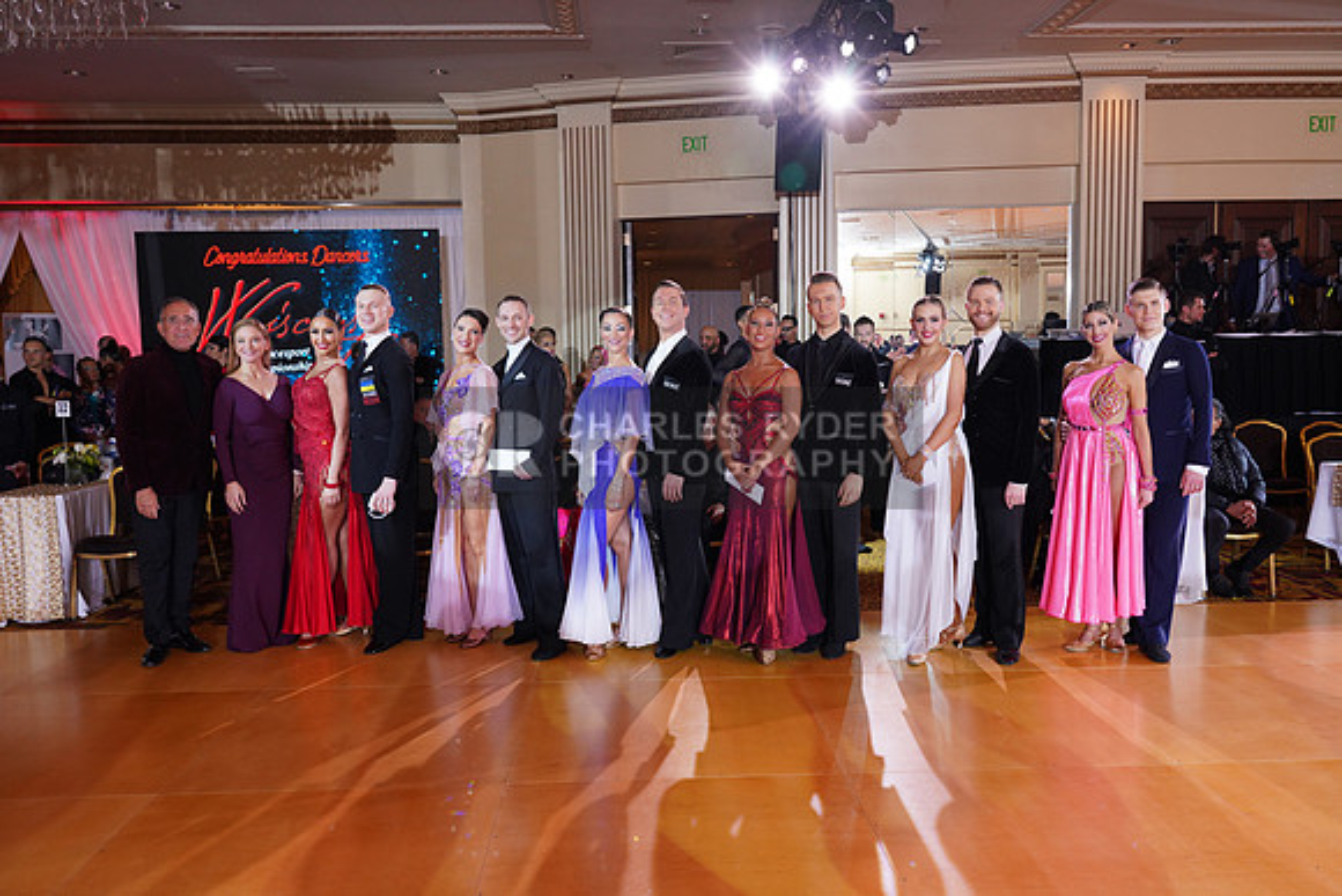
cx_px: 671
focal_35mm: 30
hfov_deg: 61.9
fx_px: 1119
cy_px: 448
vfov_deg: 43.6
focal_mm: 30
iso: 1600
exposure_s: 1/200
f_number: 5.6
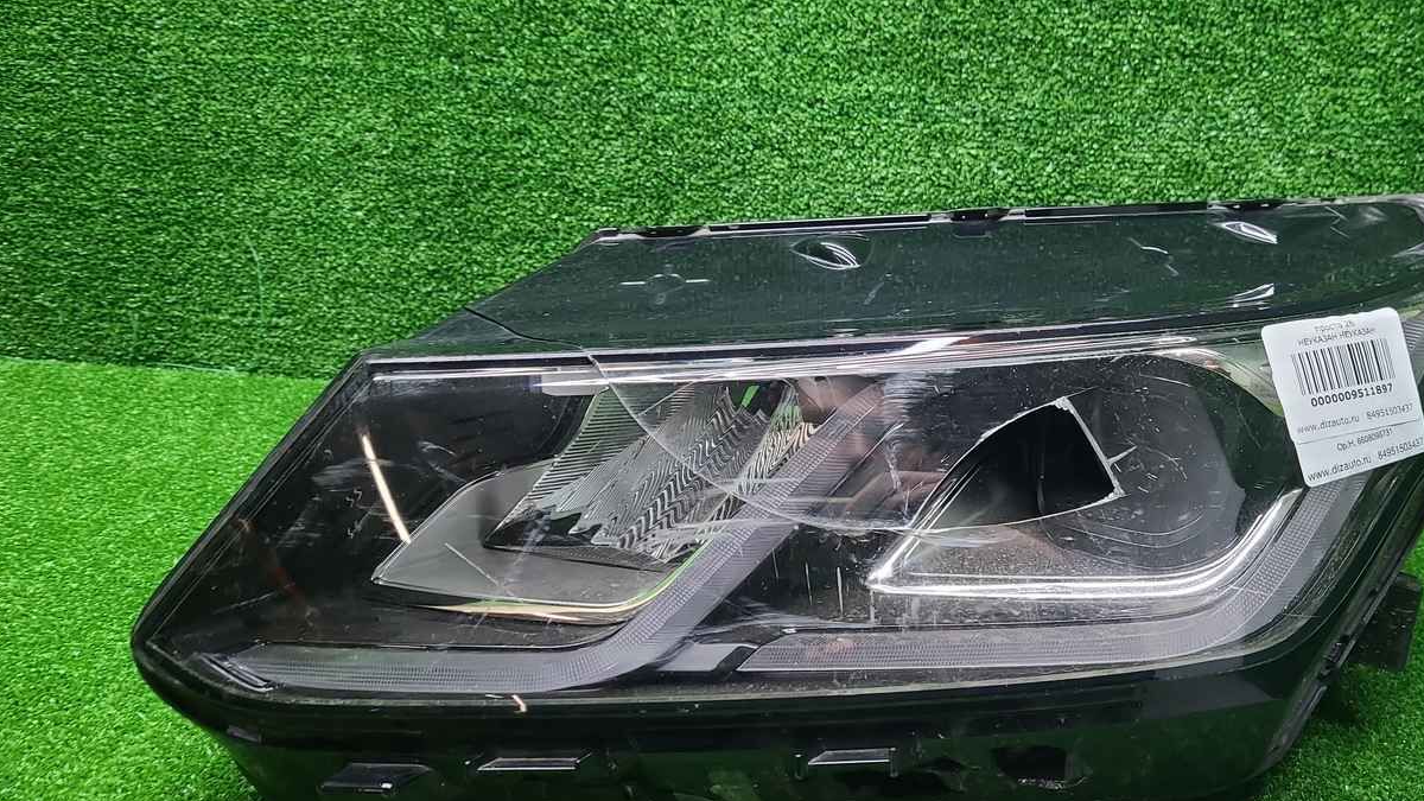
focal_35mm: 34
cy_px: 525
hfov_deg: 57.8
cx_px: 808
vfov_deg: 34.4
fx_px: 1284
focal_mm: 5.4
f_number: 1.8
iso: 95
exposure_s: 1/50
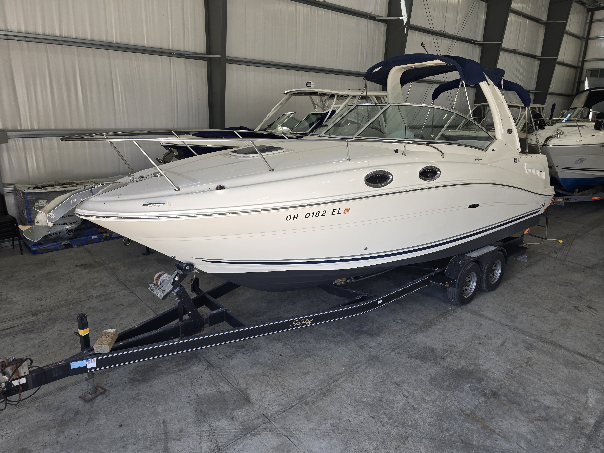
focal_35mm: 23
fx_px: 401
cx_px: 302
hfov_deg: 73.9
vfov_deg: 58.9
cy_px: 226
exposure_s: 1/120
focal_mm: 6.3
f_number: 1.7
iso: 25
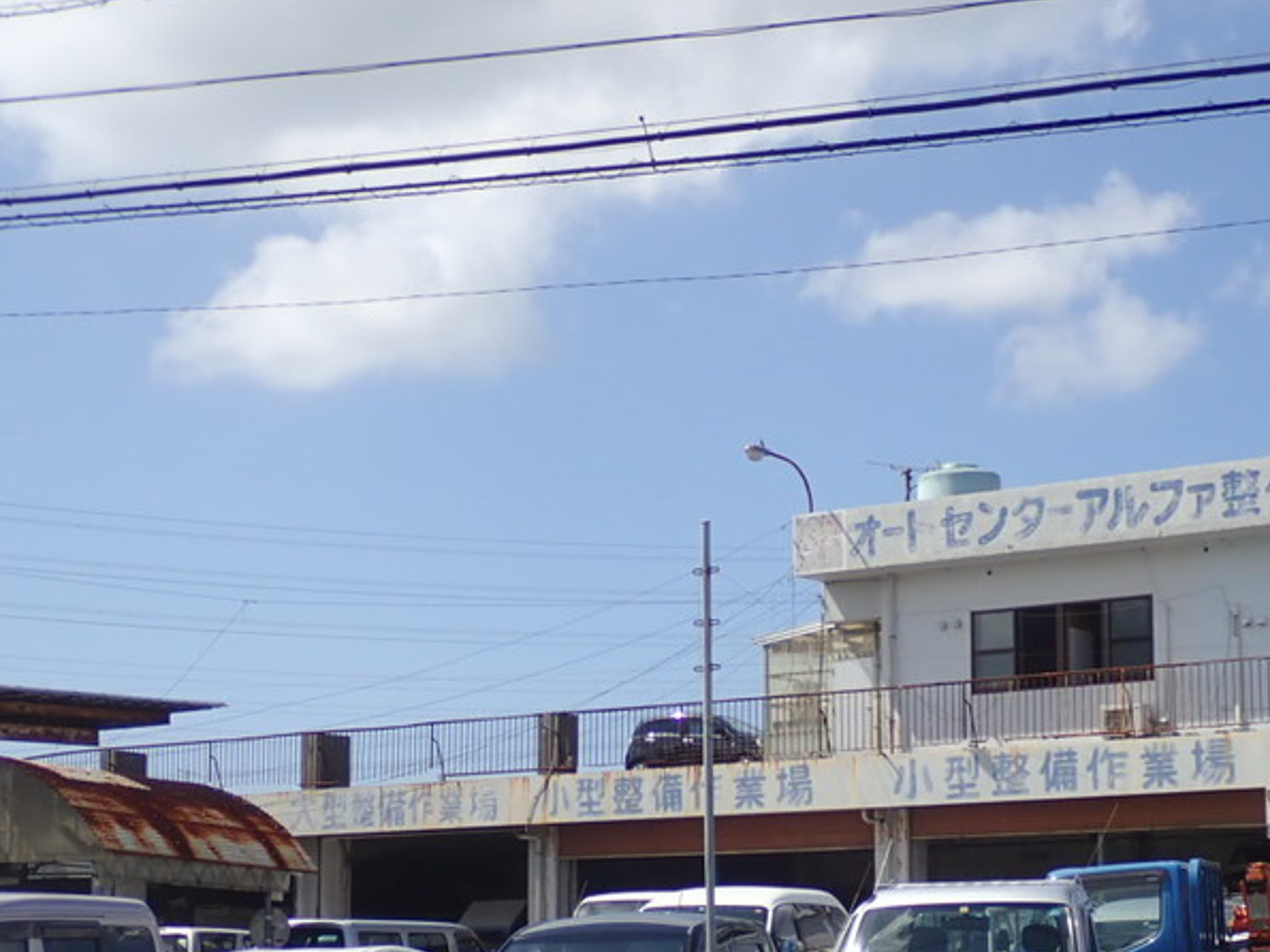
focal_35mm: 74
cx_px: 835
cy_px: 709
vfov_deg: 19.8
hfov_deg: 26.2
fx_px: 2714
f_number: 9
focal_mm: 7.86
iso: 100
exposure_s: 1/250
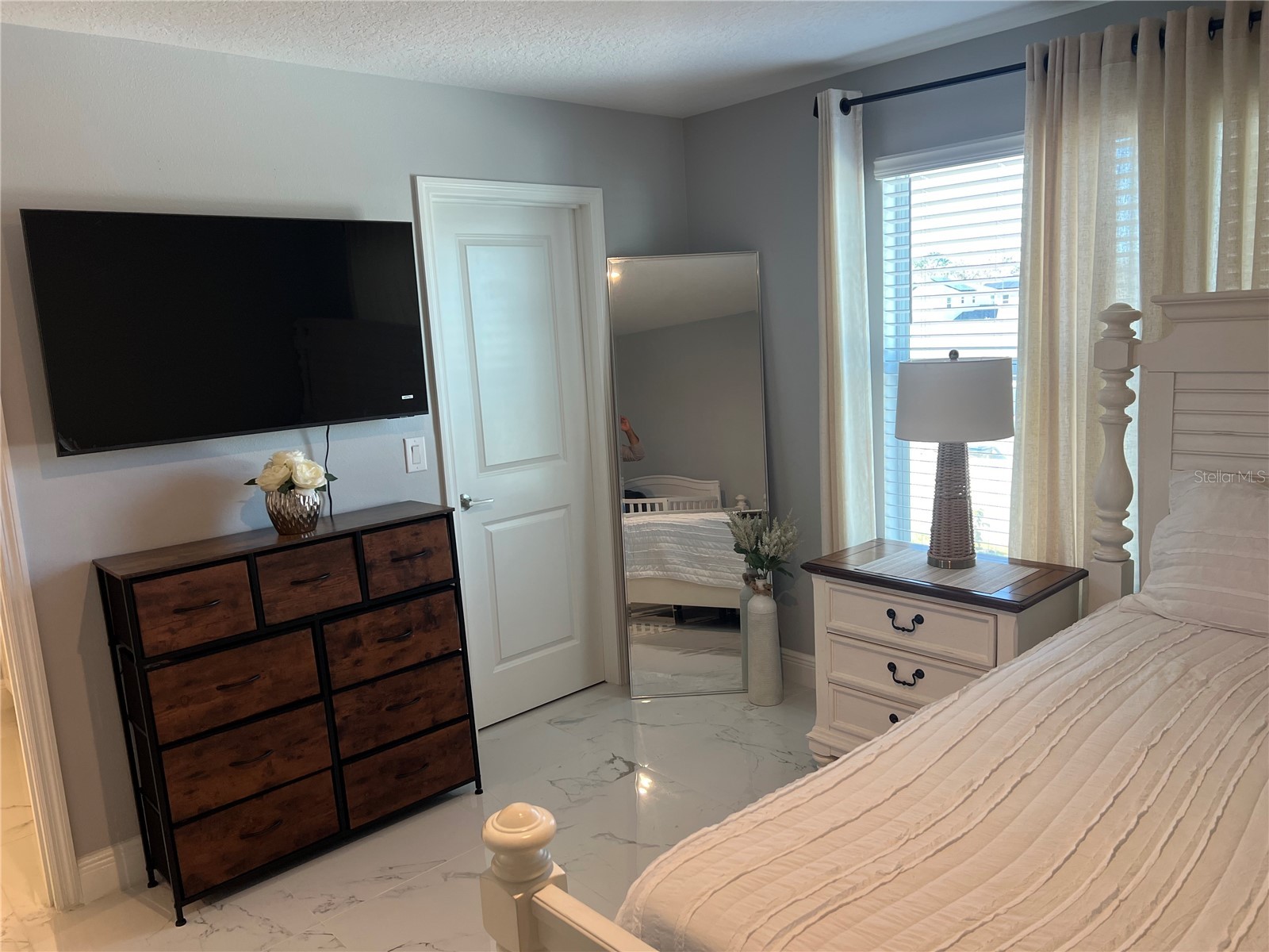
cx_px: 634
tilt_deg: -10.5
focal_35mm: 26
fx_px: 953
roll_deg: +3.2
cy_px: 476
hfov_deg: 67.3
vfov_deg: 53.1
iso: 80
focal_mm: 5.7
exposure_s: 1/120
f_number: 1.5
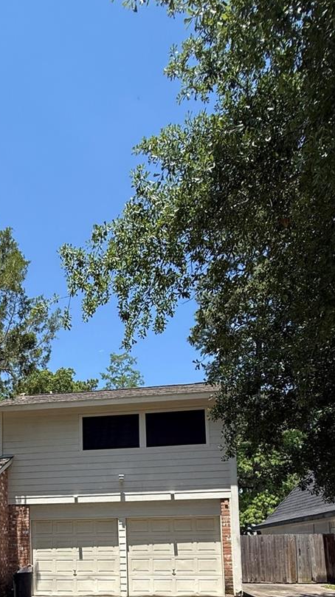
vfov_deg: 58.5
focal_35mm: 29
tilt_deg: +5.4
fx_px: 458
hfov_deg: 38.0
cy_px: 514
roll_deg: +0.3
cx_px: 48
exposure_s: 1/1497
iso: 50
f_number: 2.2
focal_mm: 2.22
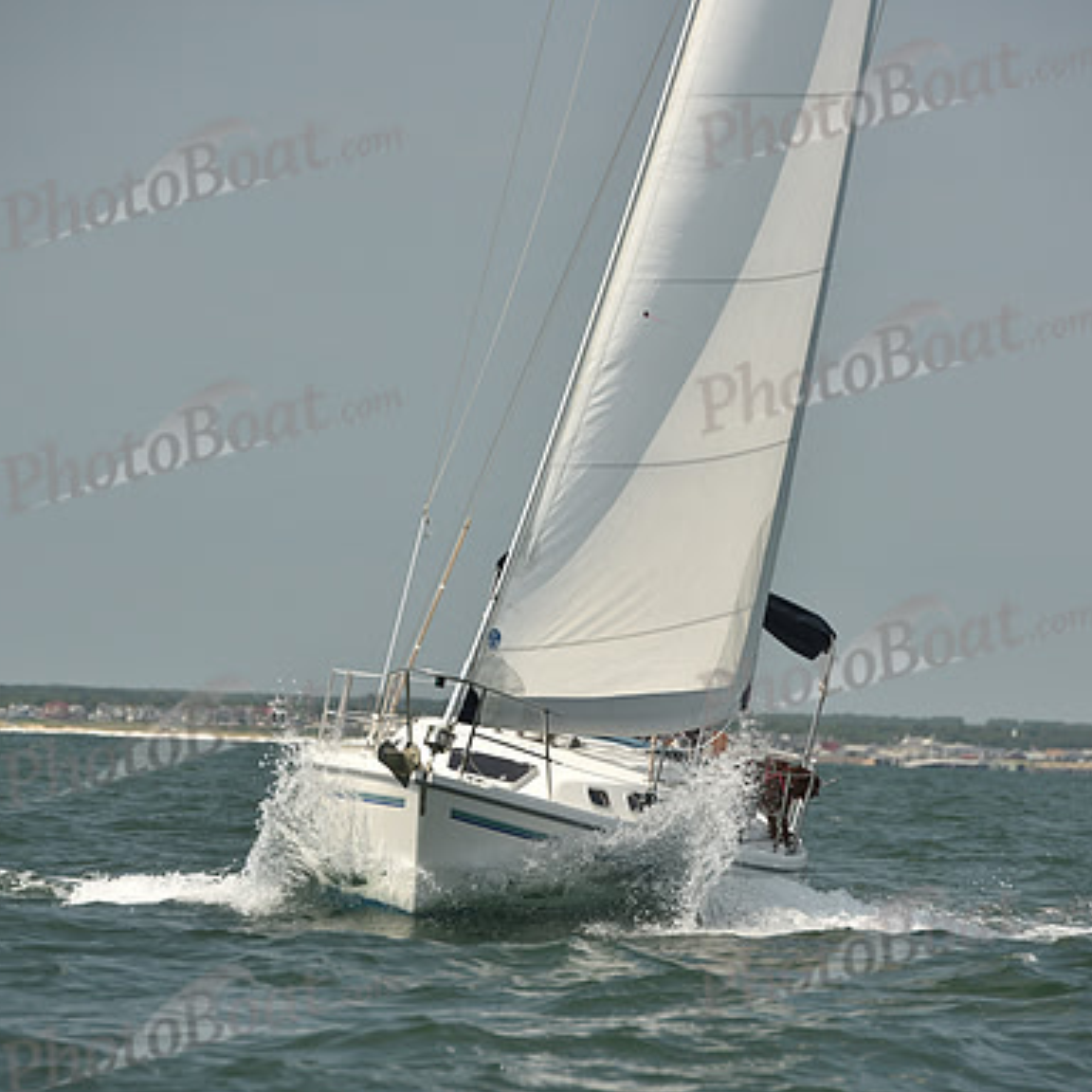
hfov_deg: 6.8
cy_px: 547
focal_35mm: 257
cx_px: 552
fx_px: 9172
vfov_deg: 6.8
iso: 320
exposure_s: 1/1000
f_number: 6.3
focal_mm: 200
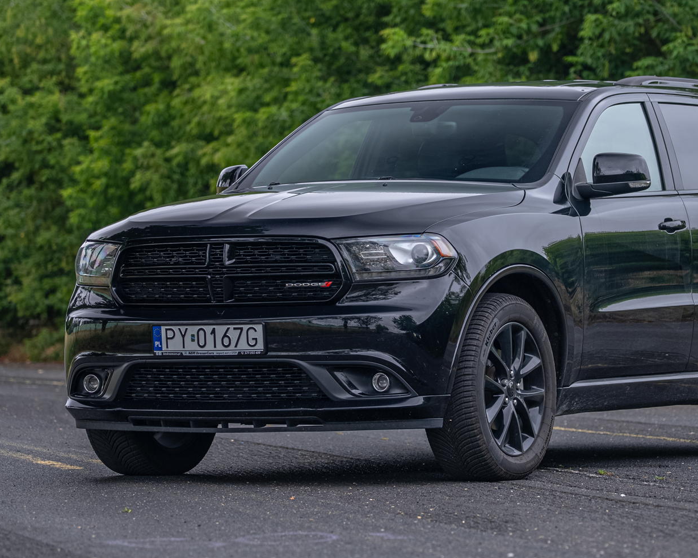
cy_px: 277
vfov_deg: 8.8
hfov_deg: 11.0
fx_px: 3615
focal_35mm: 175
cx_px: 447
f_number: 4
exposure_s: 1/100
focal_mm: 126
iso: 1000
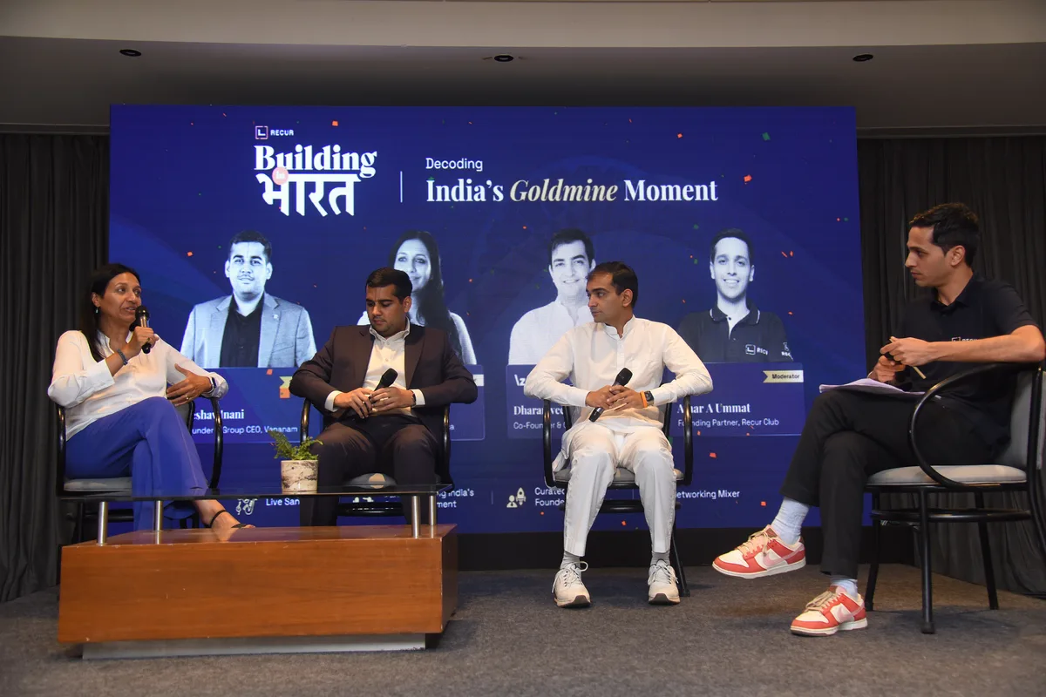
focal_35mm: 38
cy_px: 348
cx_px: 523
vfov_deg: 35.1
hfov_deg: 50.7
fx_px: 1104
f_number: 4
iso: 1250
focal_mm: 38
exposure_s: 1/125
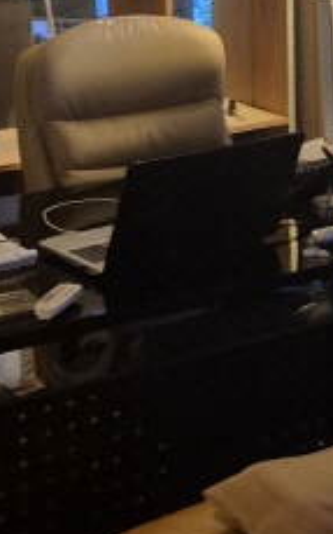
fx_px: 1395
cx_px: 404
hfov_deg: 13.2
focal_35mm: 96
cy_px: -44
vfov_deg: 20.7
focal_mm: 5.4
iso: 800
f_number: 1.8
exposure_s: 1/120
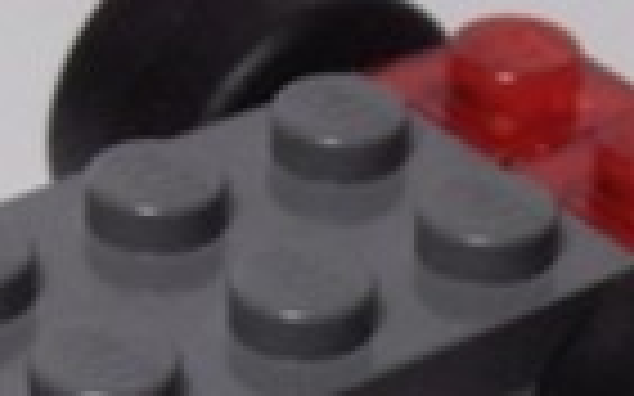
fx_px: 4318
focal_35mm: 250
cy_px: 727
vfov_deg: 5.2
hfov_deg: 8.4
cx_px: 288
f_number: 3.9
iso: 80
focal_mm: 6.61
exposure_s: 1/60
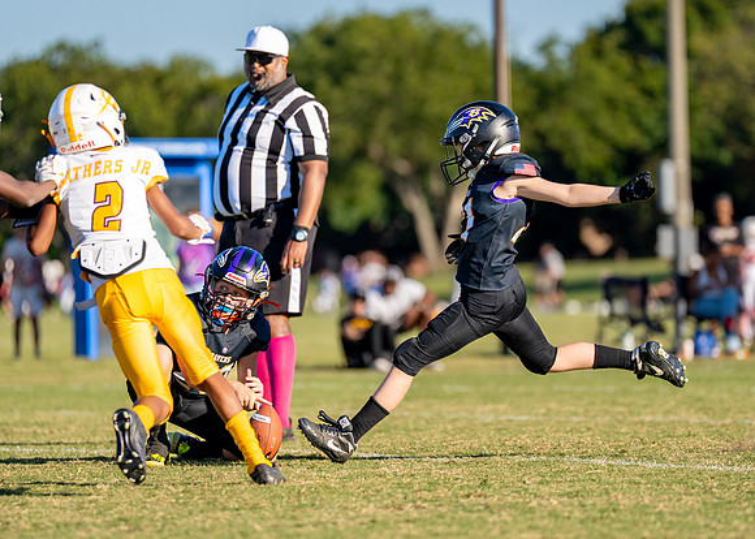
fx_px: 6757
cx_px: 427
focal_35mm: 315
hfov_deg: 6.4
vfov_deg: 4.6
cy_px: 258
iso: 160
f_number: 2.8
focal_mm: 200
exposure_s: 1/3200
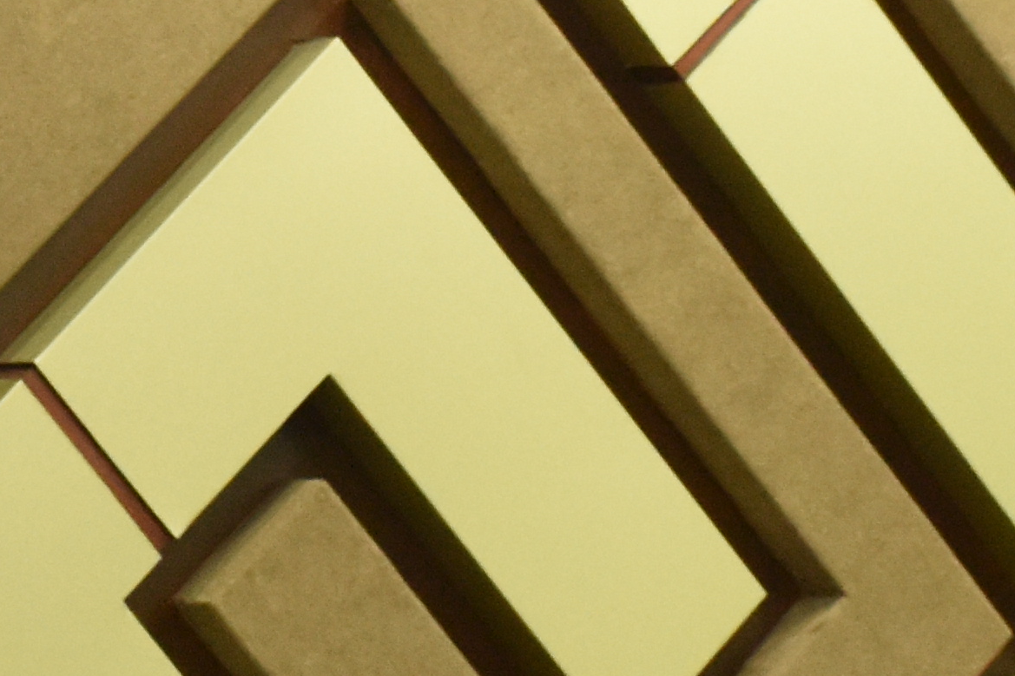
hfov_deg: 7.6
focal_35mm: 270
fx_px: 7599
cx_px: 159
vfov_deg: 5.1
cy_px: 422
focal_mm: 35
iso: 3200
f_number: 6.3
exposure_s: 1/60
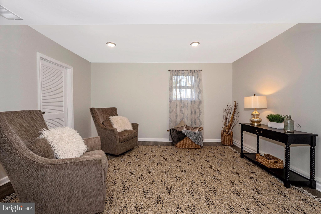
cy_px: 107
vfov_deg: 81.2
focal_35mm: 14
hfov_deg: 104.3
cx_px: 160
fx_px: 125
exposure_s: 1/60
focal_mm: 14
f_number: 8
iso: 320
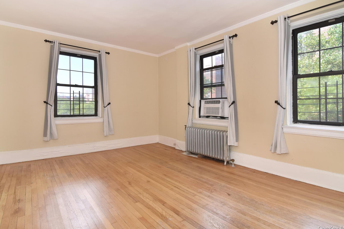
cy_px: 111
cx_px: 172
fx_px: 168
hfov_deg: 91.5
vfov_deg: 68.8
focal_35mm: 18
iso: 640
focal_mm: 11
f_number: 8
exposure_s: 1/60
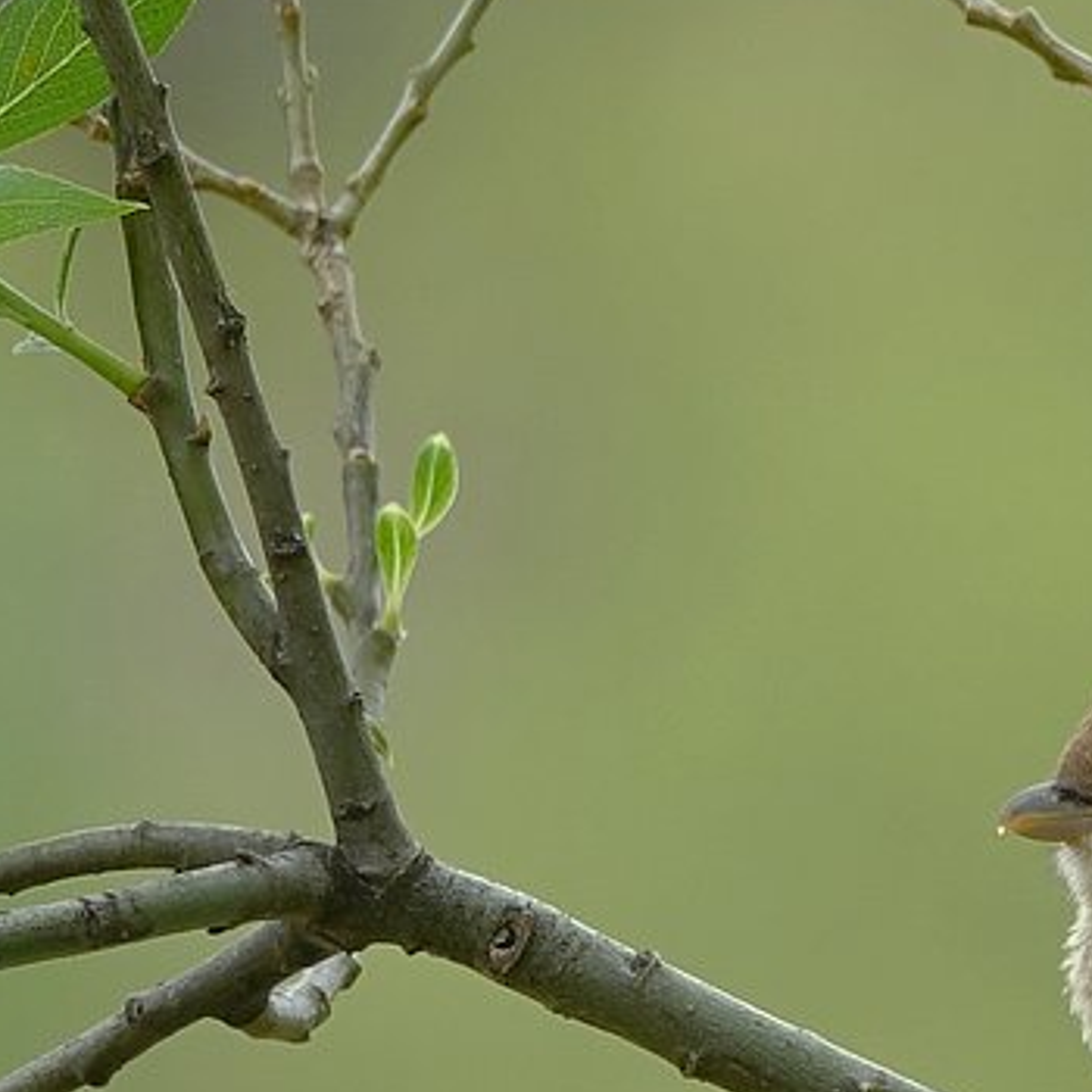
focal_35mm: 1493
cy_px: 922
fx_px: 53286
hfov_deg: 1.2
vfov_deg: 1.2
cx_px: 933
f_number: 4
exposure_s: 1/250
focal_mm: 220
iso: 100
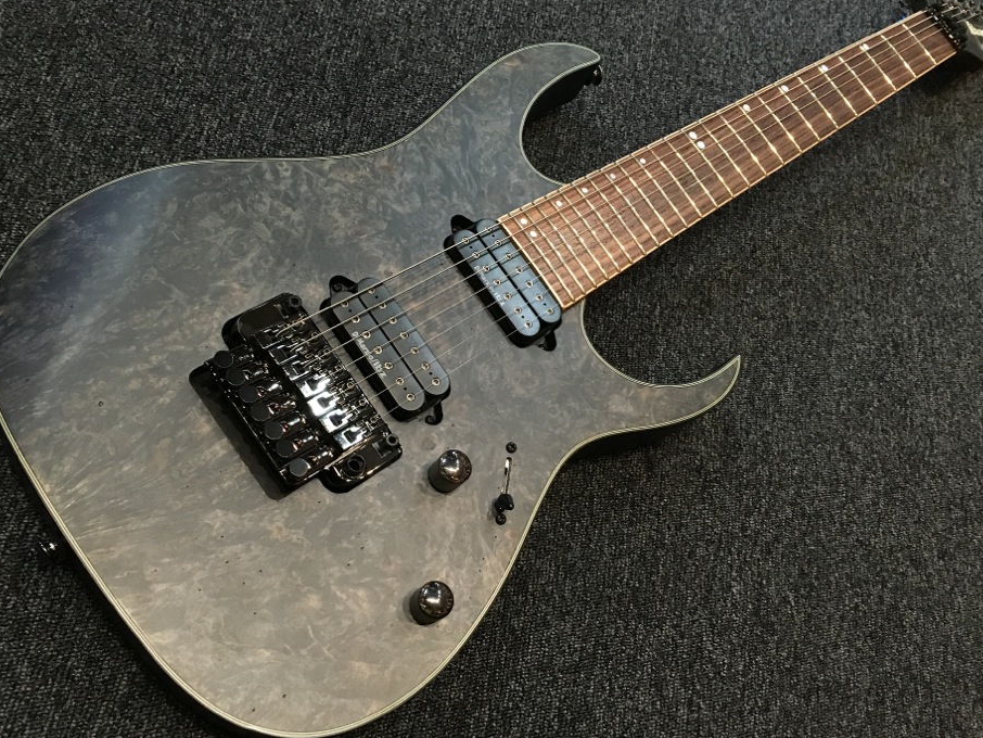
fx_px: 909
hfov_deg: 56.8
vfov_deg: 44.2
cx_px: 493
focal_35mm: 32
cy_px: 374
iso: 200
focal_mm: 4.15
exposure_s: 1/20
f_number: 2.2
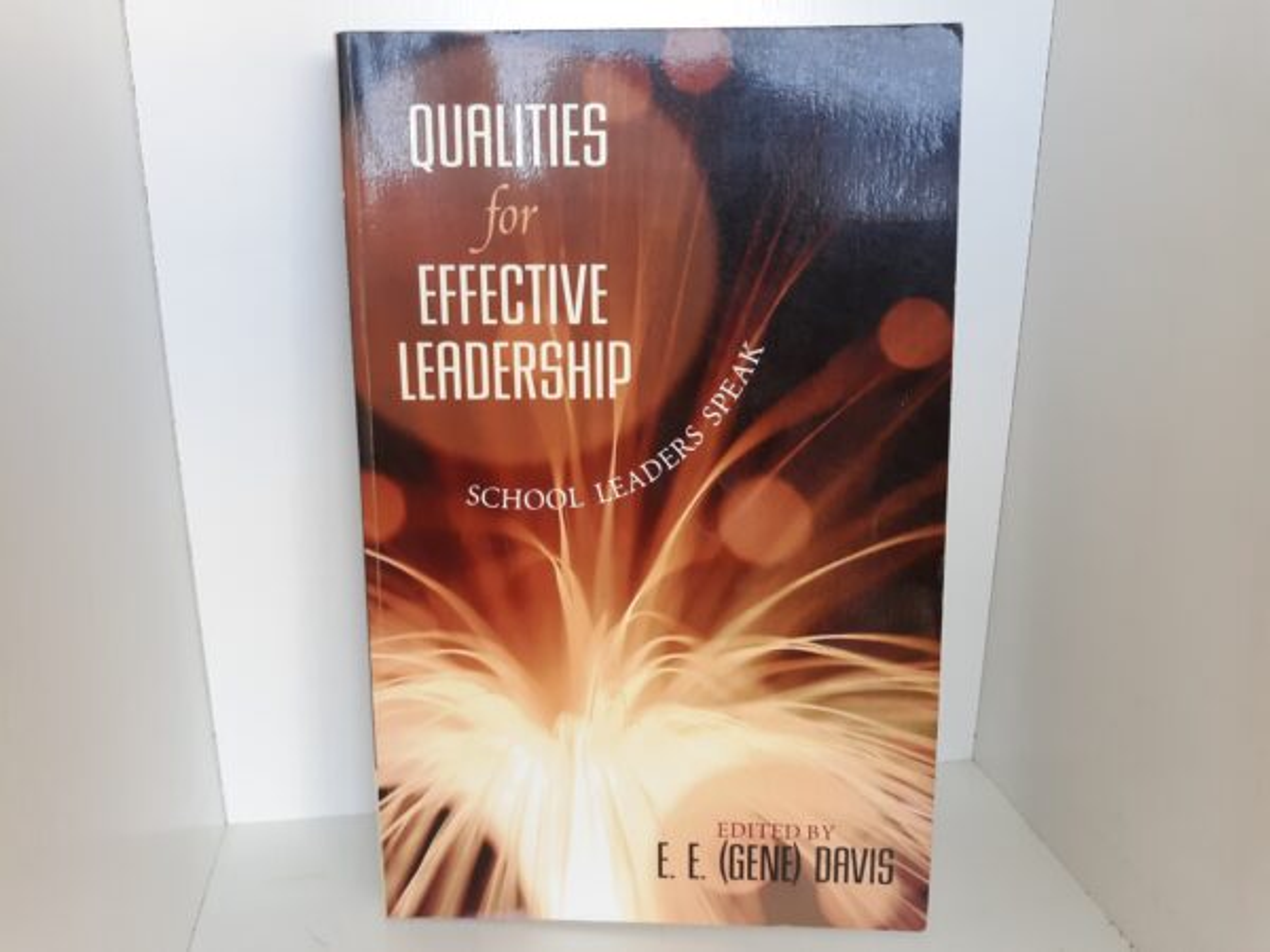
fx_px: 1027
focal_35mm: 28
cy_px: 476
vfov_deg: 49.7
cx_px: 635
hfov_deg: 63.4
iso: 80
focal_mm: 3.7
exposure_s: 1/40
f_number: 1.7
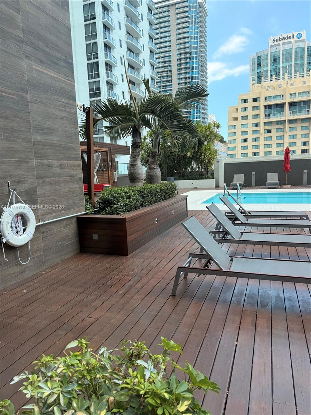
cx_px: 156
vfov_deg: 71.6
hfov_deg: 56.8
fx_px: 287
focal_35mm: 24
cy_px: 208
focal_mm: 6.76
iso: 100
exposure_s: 1/898
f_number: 1.78
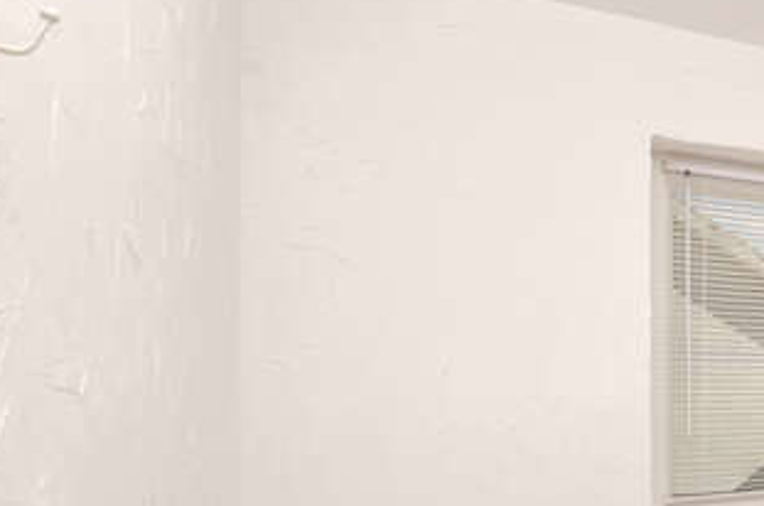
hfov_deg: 42.6
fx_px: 784
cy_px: 392
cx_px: 811
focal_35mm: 37
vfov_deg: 34.9
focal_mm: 10
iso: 100
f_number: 8
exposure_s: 1/200
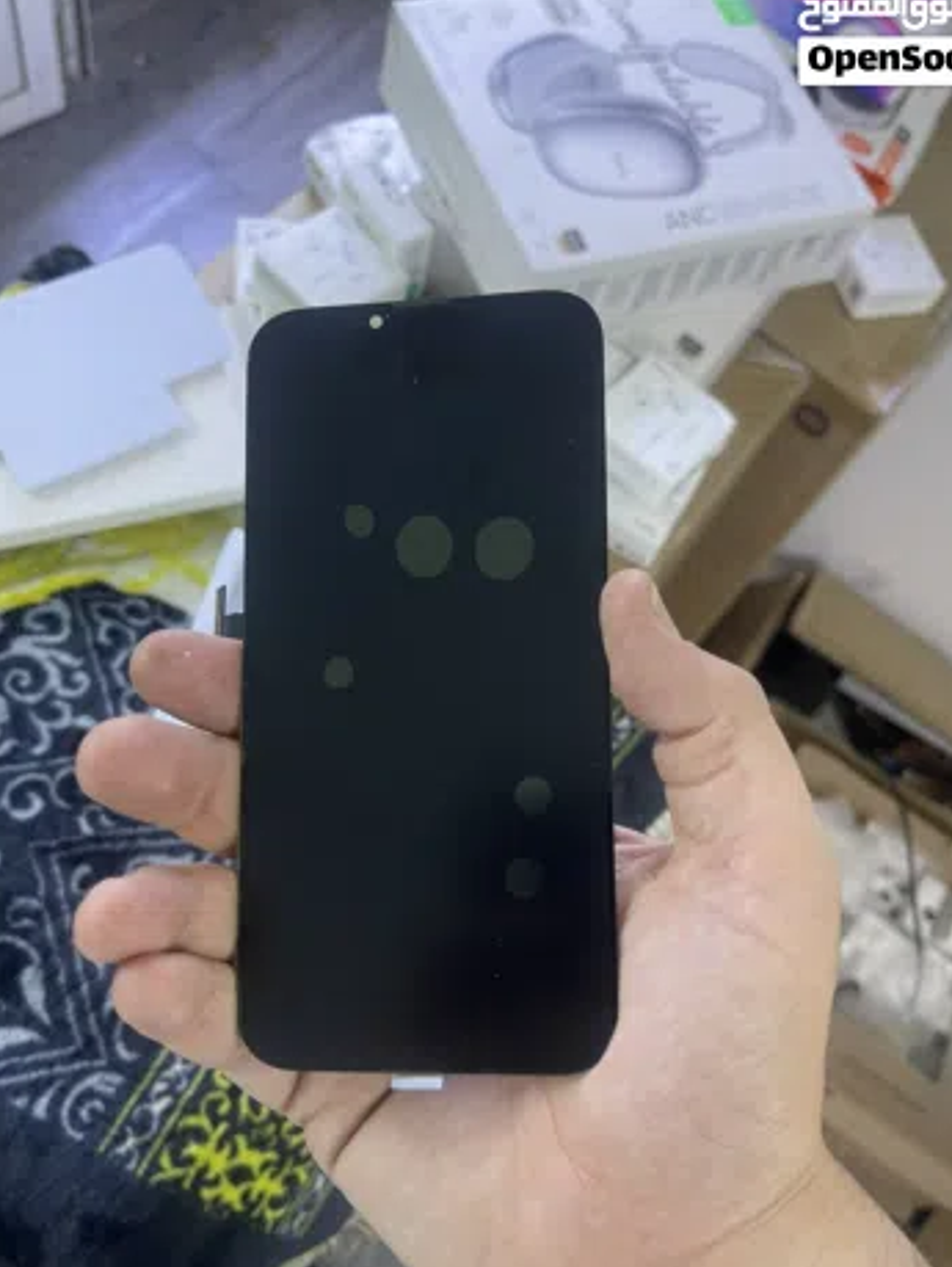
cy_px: 711
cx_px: 458
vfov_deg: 61.4
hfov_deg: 48.3
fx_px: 1062
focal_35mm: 29
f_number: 1.6
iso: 160
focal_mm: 5.1
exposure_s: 1/50
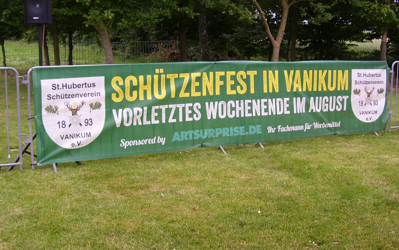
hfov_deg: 39.5
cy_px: 125
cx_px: 222
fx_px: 555
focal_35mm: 51
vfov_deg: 25.3
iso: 80
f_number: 2.7
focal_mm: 6
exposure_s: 1/500
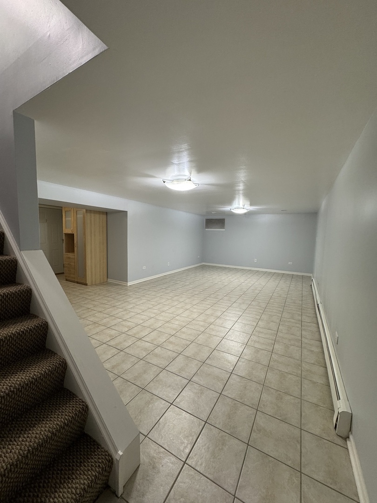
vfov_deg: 102.1
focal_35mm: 14
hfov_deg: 85.7
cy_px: 252
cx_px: 188
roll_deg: -0.6
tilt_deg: -4.3
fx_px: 203
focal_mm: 2.22
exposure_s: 1/60
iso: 200
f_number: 2.2
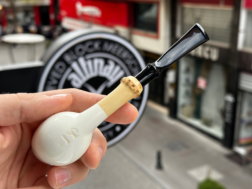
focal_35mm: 48
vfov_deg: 30.3
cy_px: 94
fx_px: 349
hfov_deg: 39.7
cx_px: 126
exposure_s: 1/555
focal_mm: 6.86
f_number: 1.78
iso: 64
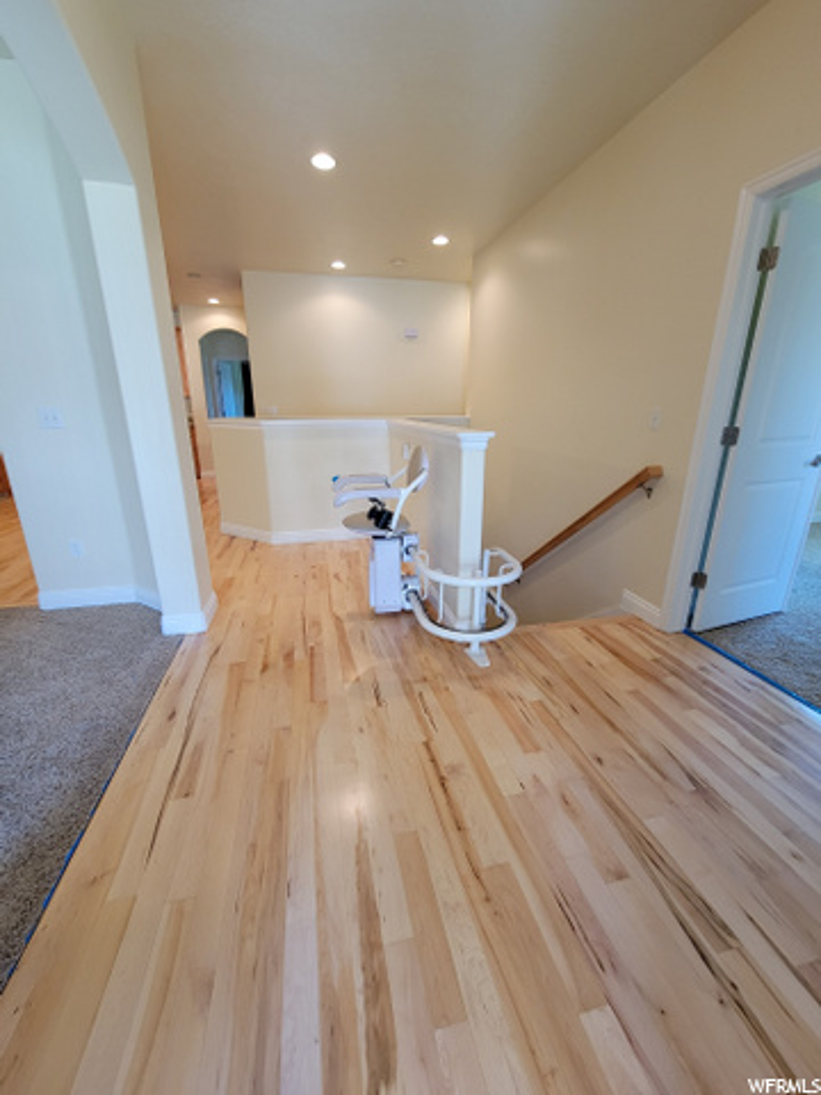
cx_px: 410
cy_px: 548
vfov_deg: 106.2
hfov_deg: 89.9
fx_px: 411
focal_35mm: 13
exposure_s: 1/60
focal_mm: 2.2
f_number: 2.2
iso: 250
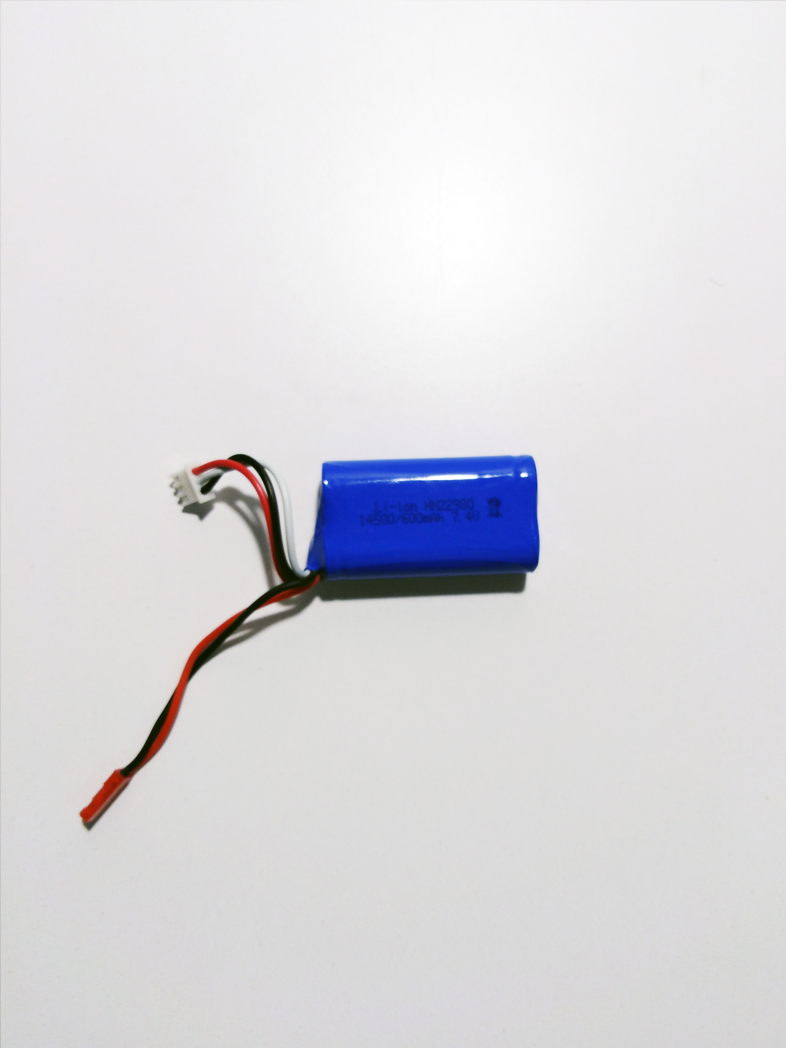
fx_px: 787
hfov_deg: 53.1
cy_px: 524
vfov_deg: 67.3
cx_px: 393
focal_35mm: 26
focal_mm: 3.46
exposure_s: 1/102
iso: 100
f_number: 2.2
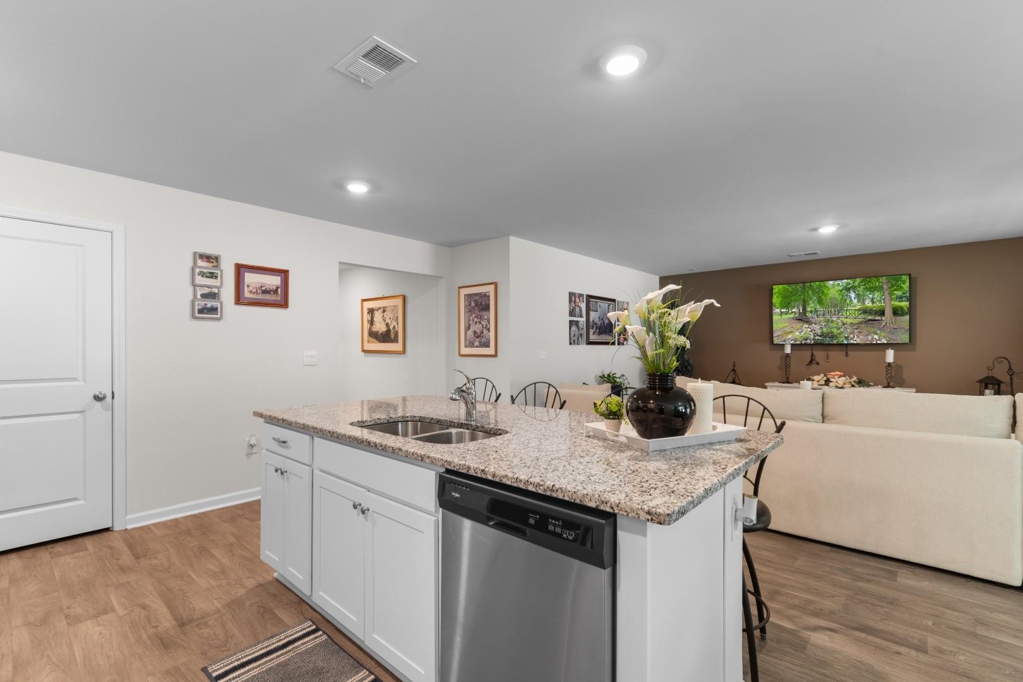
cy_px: 341
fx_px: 426
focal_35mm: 15
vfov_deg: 77.3
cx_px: 512
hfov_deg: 100.4
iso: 100
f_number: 4.5
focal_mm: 10
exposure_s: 1/2
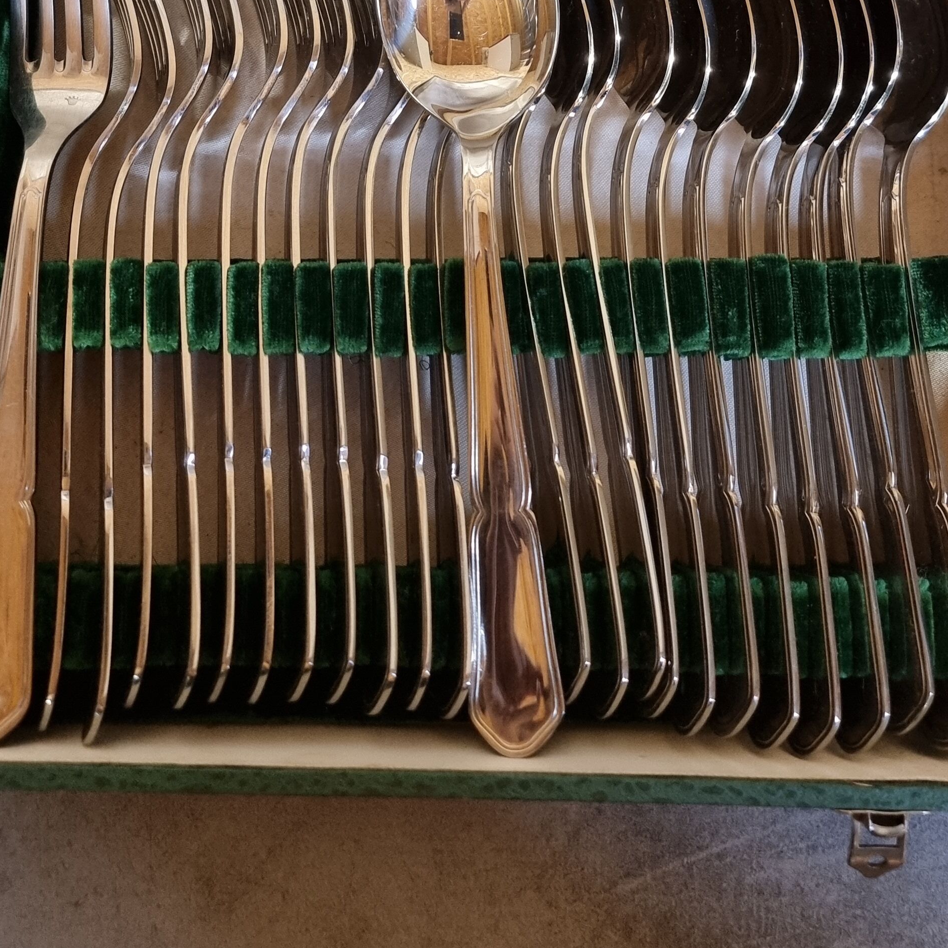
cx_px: 536
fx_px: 1394
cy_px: 46
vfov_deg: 34.8
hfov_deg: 37.5
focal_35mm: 45
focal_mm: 6.7
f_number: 1.8
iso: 500
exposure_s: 1/33
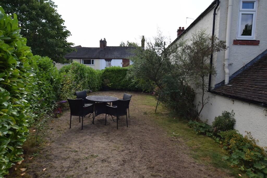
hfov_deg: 85.4
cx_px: 134
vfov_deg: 63.2
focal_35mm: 20
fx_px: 145
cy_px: 89
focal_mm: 13
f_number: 6.3
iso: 100
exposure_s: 1/160
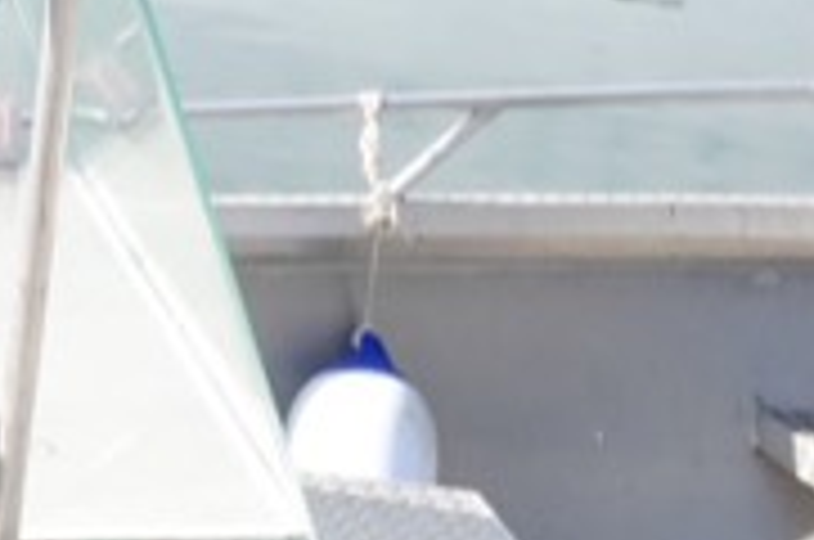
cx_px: -445
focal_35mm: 106
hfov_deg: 17.2
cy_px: 142
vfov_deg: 12.8
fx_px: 2393
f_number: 4
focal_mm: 12.27
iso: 800
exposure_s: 1/320
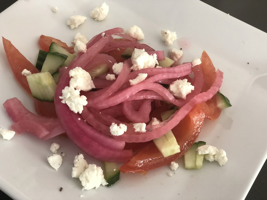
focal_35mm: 52
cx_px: 134
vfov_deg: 28.0
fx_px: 401
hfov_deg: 36.8
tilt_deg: -54.1
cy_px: 100
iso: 160
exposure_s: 1/24
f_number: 2.4
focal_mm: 6
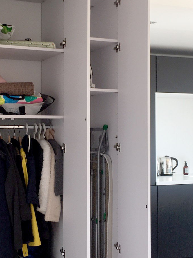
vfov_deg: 30.3
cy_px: 116
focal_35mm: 64
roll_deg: +0.0
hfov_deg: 22.9
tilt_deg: +1.2
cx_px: 73
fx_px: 476
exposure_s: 1/50
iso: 25
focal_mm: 4.15
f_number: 2.2
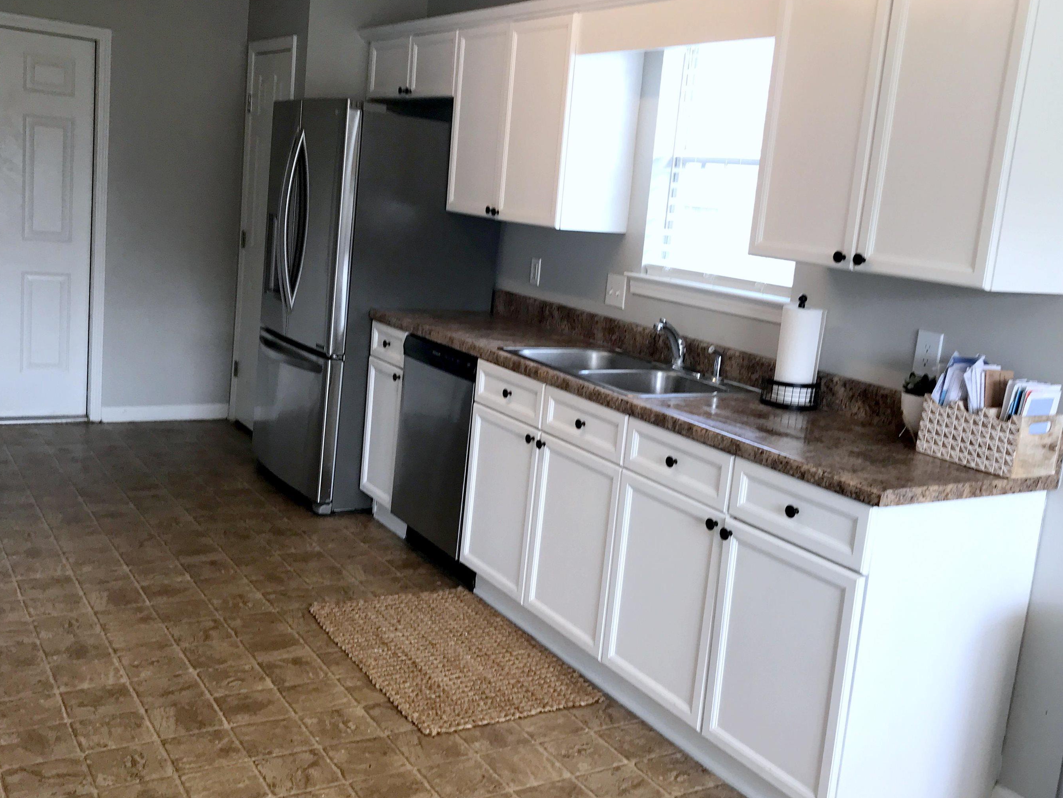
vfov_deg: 44.2
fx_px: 983
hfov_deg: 56.8
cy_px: 393
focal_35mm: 32
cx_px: 541
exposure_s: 1/60
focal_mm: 3.99
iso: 32
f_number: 1.8
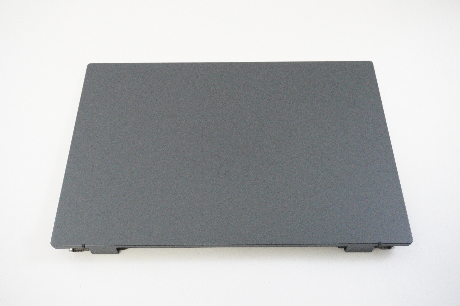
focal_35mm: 39
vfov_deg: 34.1
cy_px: 153
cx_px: 230
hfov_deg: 49.6
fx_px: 498
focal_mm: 26
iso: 8000
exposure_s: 1/250
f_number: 5.6
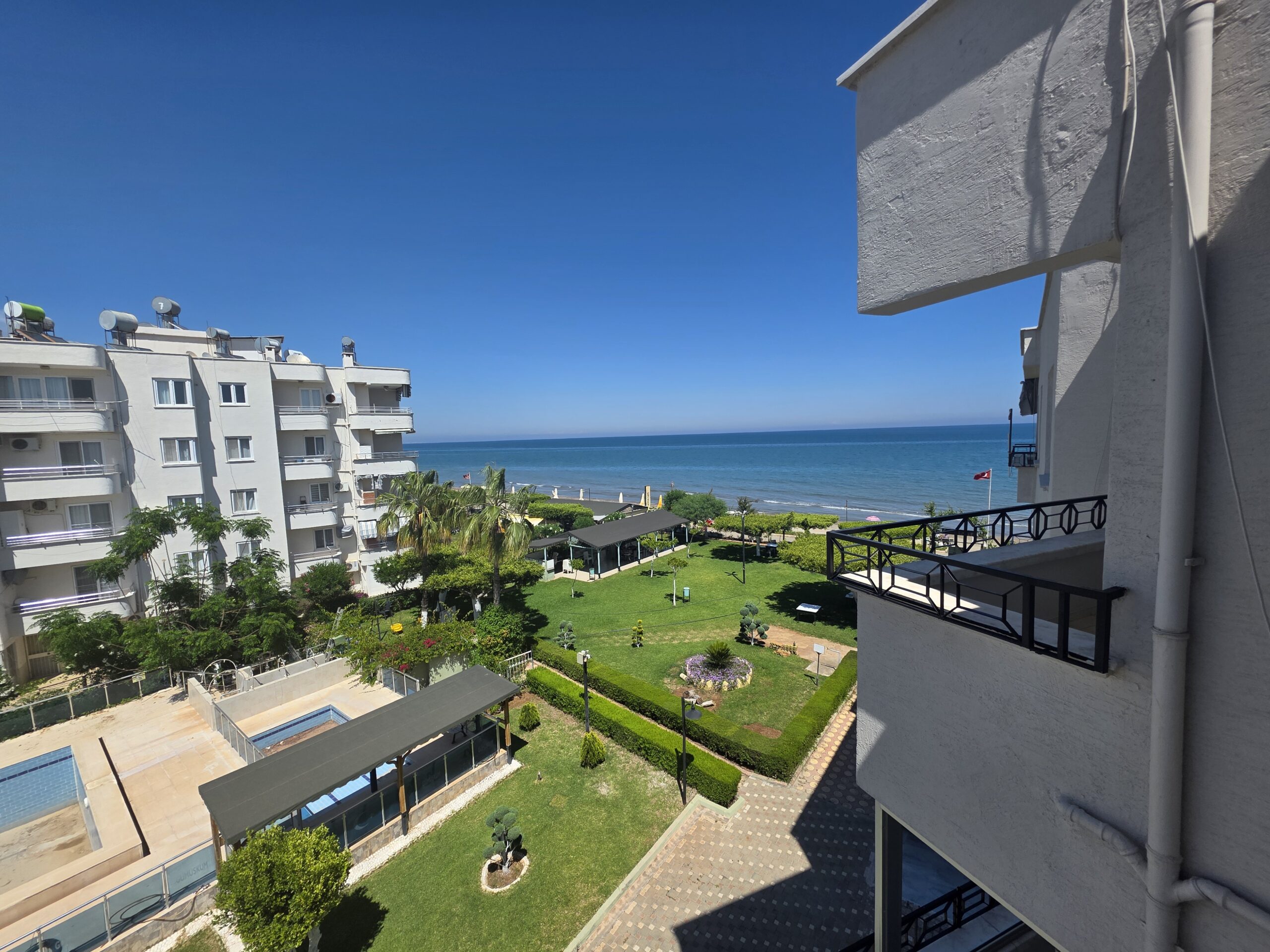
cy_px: 476
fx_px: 477
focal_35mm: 13
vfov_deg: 89.9
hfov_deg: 106.2
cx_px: 635
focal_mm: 2.2
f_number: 1.9
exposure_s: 1/3034
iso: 40
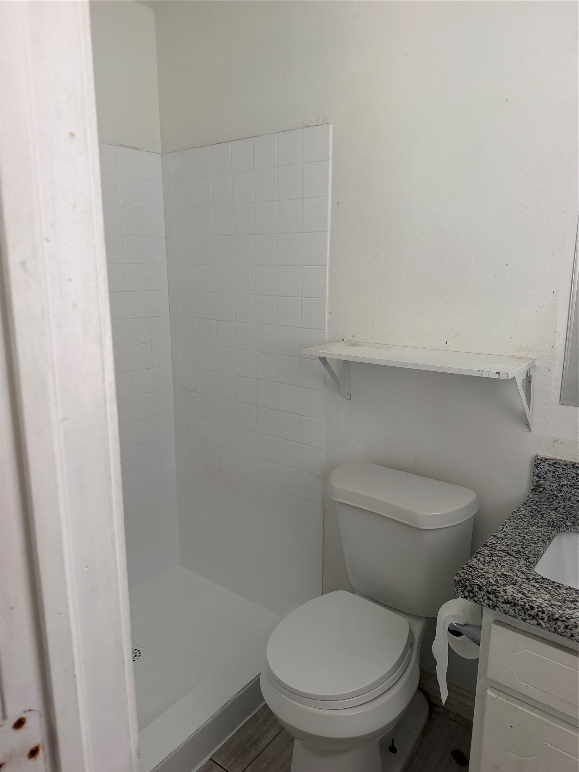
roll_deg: +0.8
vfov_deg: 71.6
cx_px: 290
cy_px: 386
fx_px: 535
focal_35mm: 24
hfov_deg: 56.8
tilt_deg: -10.4
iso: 200
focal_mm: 6.76
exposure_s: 1/69
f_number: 1.78
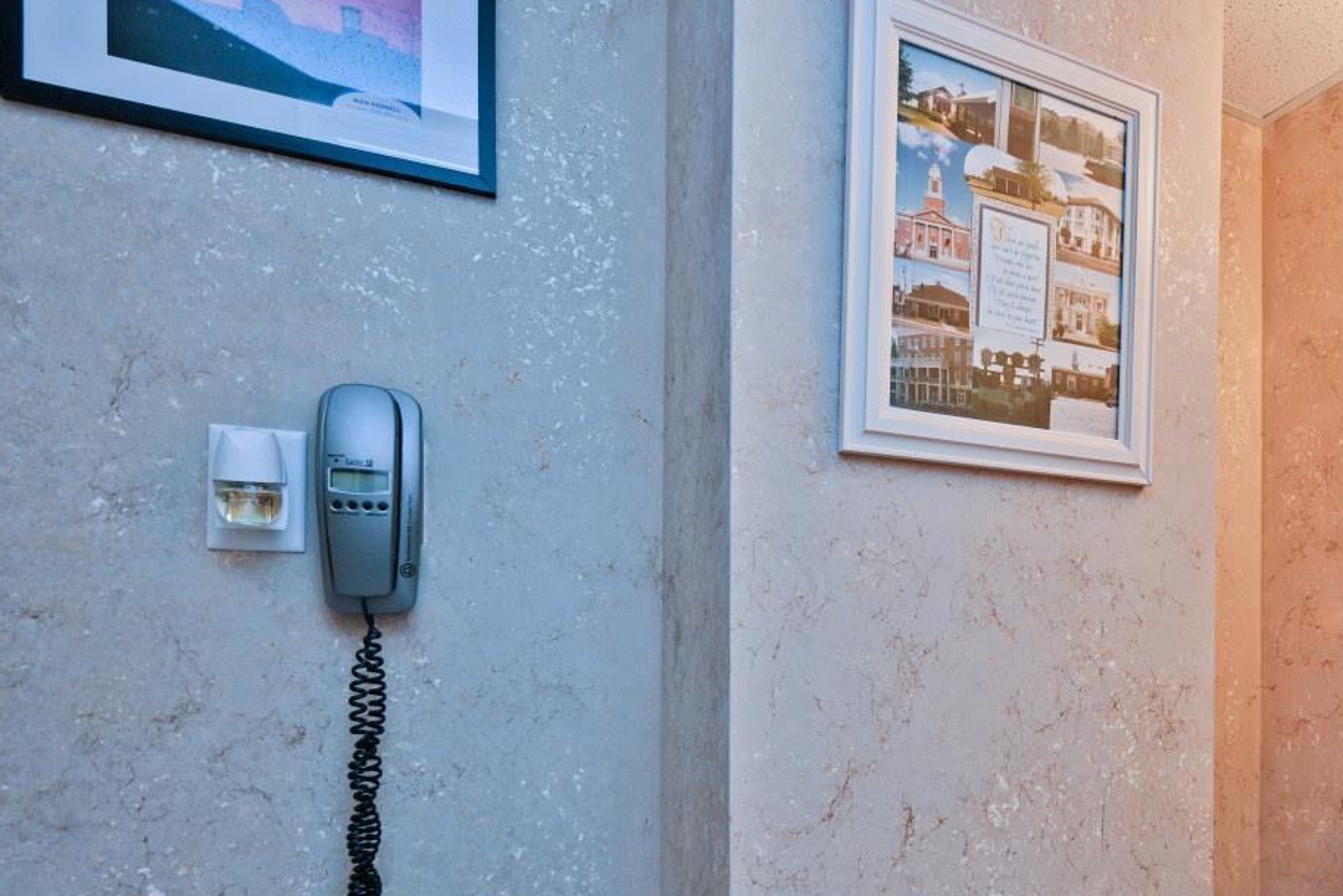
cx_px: 996
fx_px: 858
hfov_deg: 71.3
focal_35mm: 23
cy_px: 611
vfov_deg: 53.8
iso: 200
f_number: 4.5
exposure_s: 1/80
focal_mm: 14
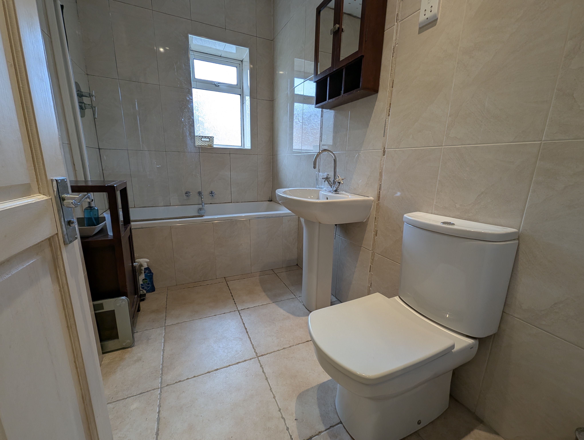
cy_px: 220
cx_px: 292
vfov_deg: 90.1
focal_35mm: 13
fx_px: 220
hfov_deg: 106.1
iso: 58
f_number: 2.2
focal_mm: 1.95
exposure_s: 1/50
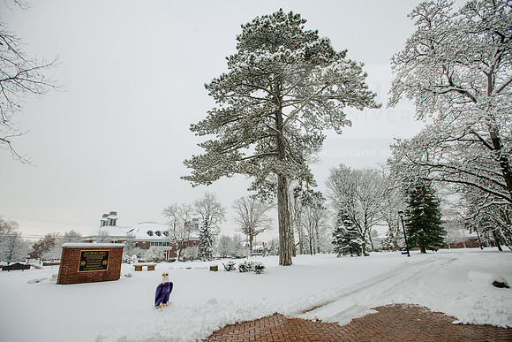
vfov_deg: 70.5
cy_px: 171
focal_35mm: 17
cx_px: 256
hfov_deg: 93.3
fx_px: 242
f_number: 5
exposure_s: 1/400
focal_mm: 17
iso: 250
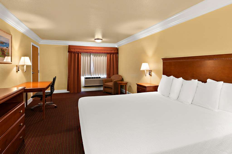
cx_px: 116
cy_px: 77
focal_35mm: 17
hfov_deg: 93.3
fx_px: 110
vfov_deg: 70.4
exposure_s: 1.6
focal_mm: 17
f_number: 8
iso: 200
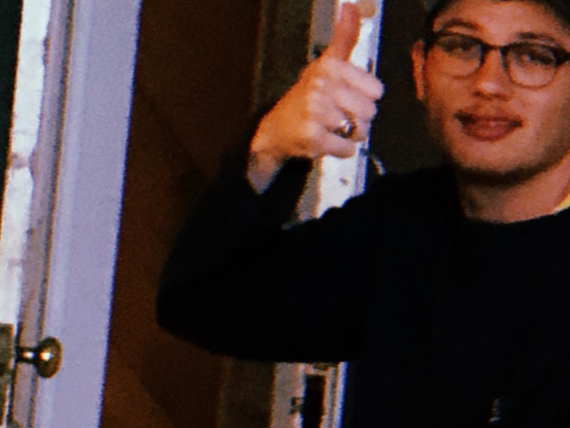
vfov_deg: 10.6
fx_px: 2306
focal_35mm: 140
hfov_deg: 13.8
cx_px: 640
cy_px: 256
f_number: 2.2
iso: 500
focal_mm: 2.87
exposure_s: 1/17
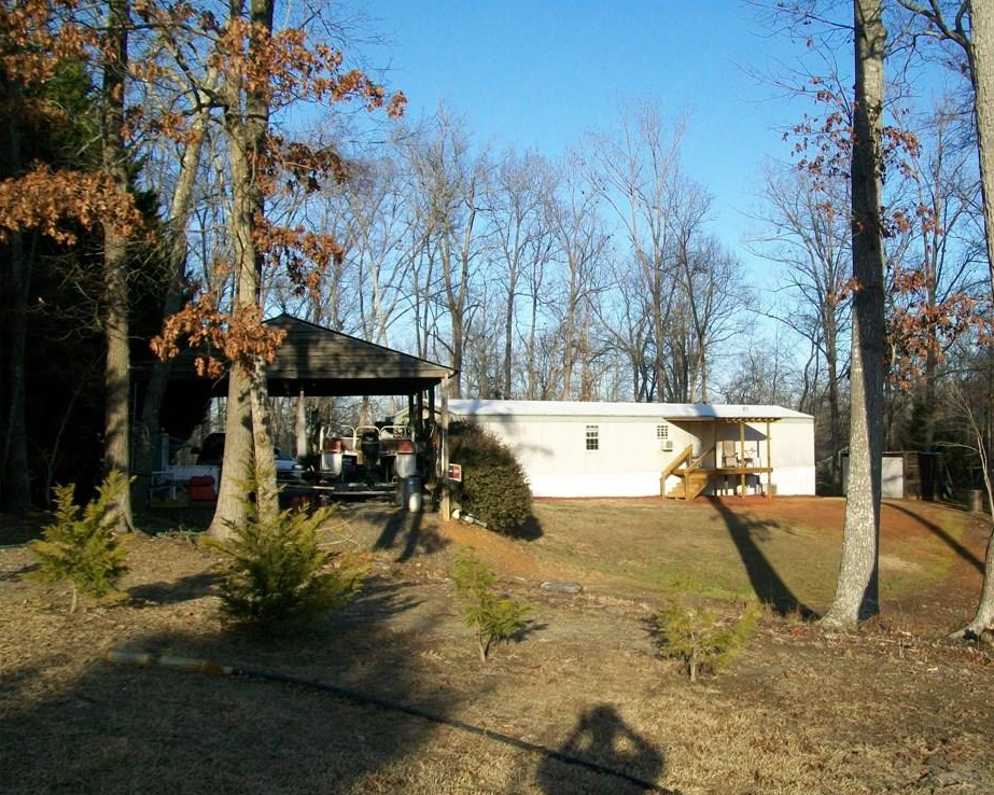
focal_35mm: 39
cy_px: 407
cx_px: 548
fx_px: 1147
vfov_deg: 38.2
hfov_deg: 46.8
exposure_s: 1/640
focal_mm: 6
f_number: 2.7
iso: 64
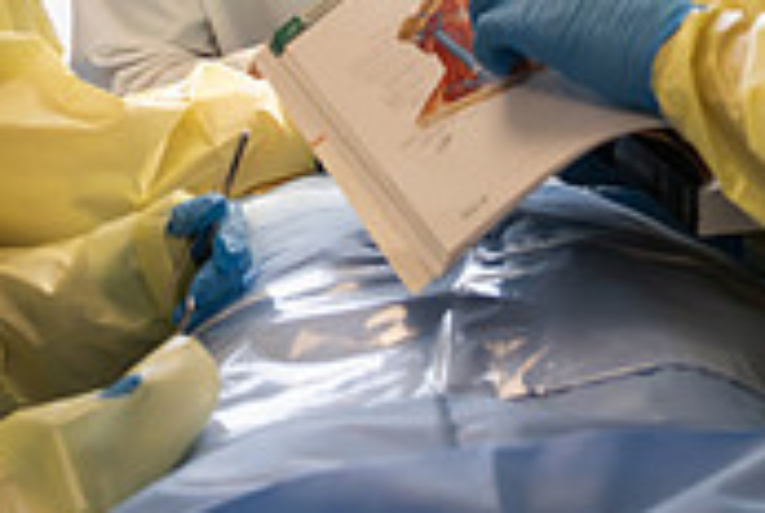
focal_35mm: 107
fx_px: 2278
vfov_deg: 12.6
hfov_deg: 19.1
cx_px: 345
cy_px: -64
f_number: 4
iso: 500
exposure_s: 1/200
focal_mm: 32
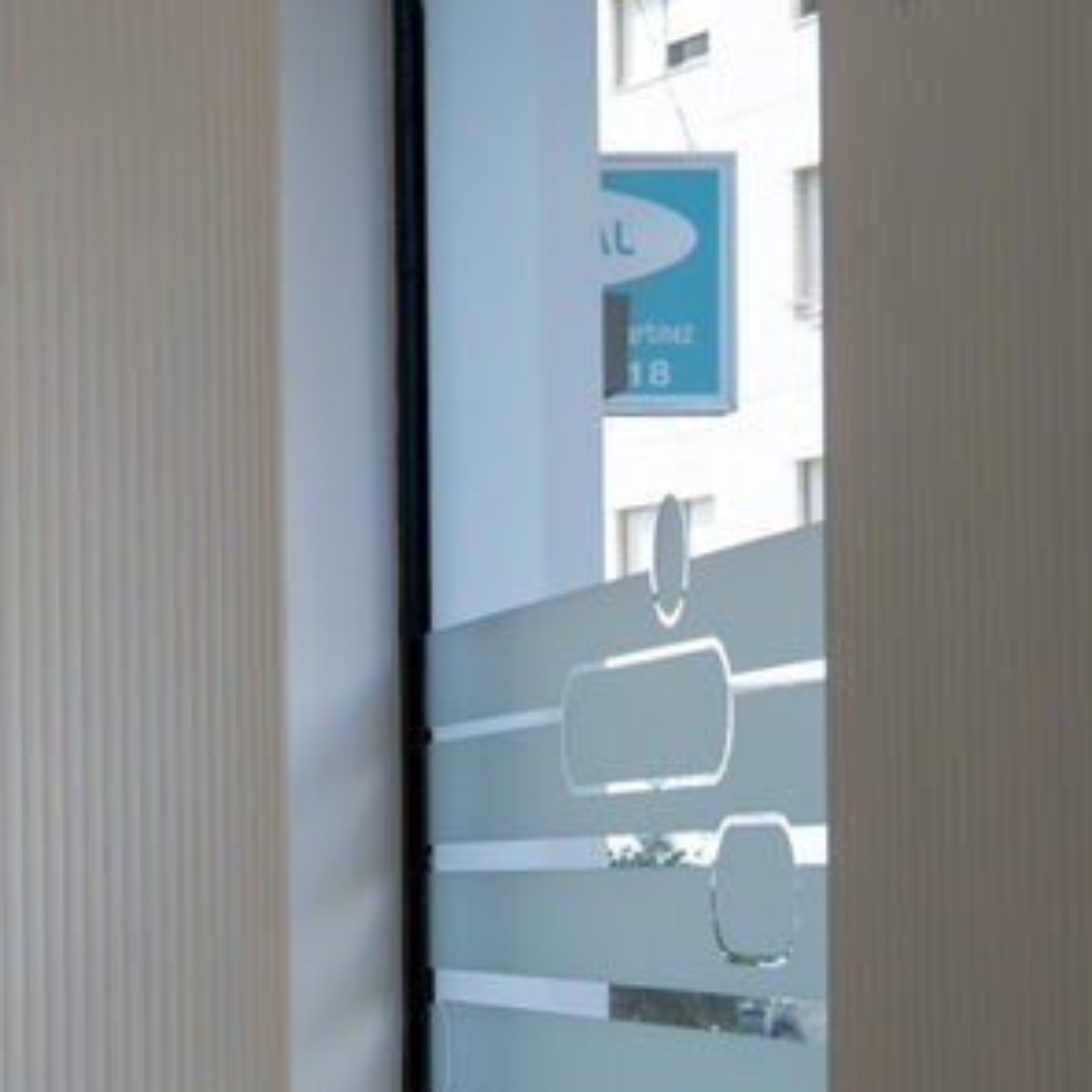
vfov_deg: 14.5
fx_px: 4262
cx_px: -889
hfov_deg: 13.1
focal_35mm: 119
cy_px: 845
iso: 200
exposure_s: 1/100
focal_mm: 34.7
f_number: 4.5
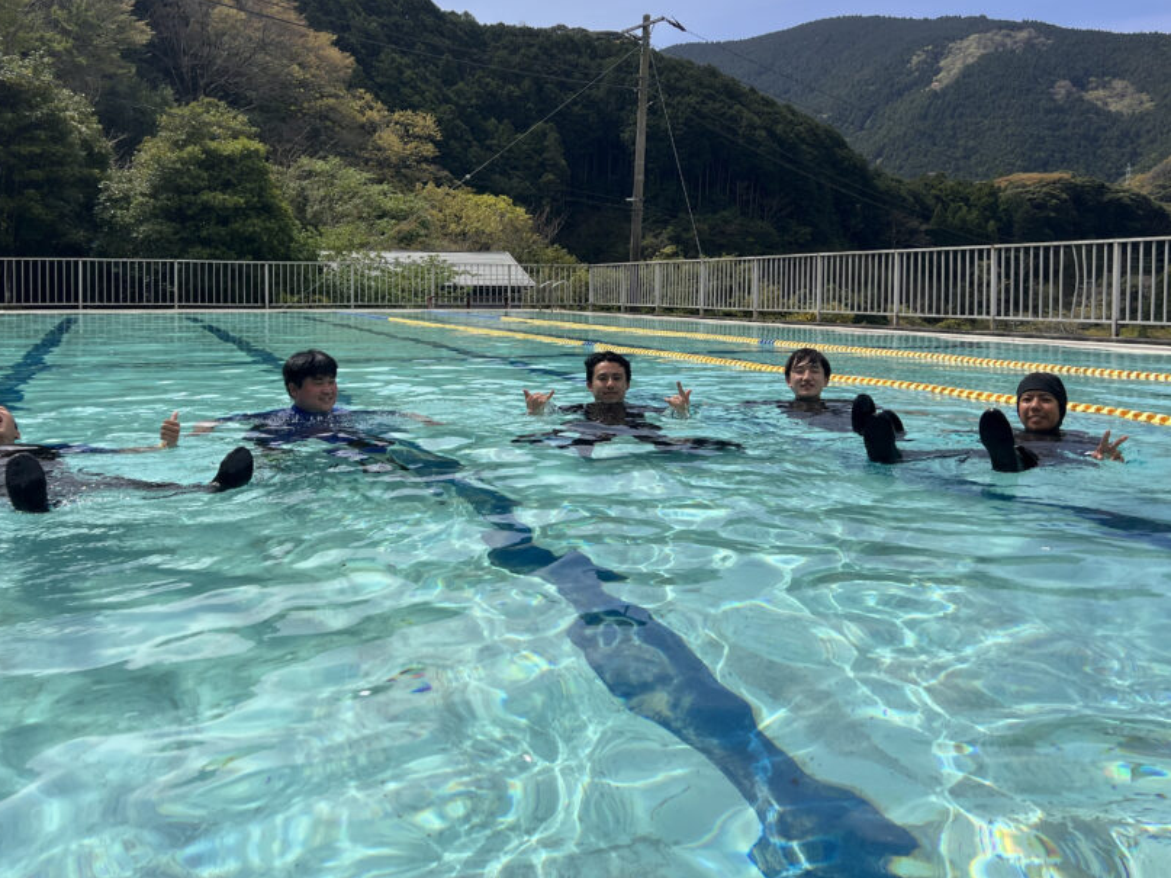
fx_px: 1116
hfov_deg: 55.2
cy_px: 322
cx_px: 502
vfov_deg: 42.6
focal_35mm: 33
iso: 50
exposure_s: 1/5319
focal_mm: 5.7
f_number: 1.5
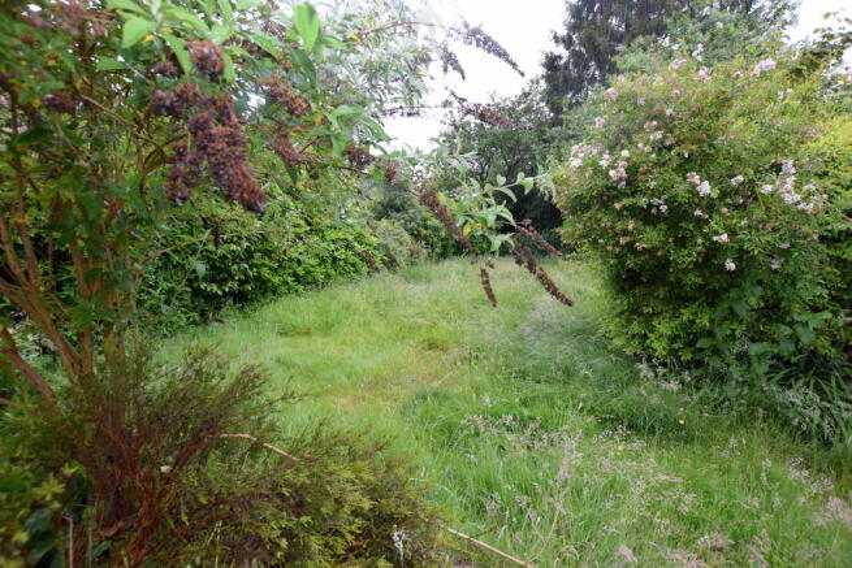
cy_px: 284
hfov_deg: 100.4
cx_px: 426
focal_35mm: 15
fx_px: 355
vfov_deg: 77.4
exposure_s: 1/125
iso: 400
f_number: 5.6
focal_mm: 10
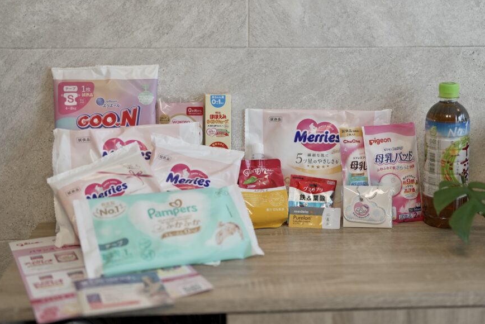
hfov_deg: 33.9
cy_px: 141
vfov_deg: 23.0
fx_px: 795
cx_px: 274
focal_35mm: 59
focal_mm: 50
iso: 1000
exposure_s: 1/800
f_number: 1.8
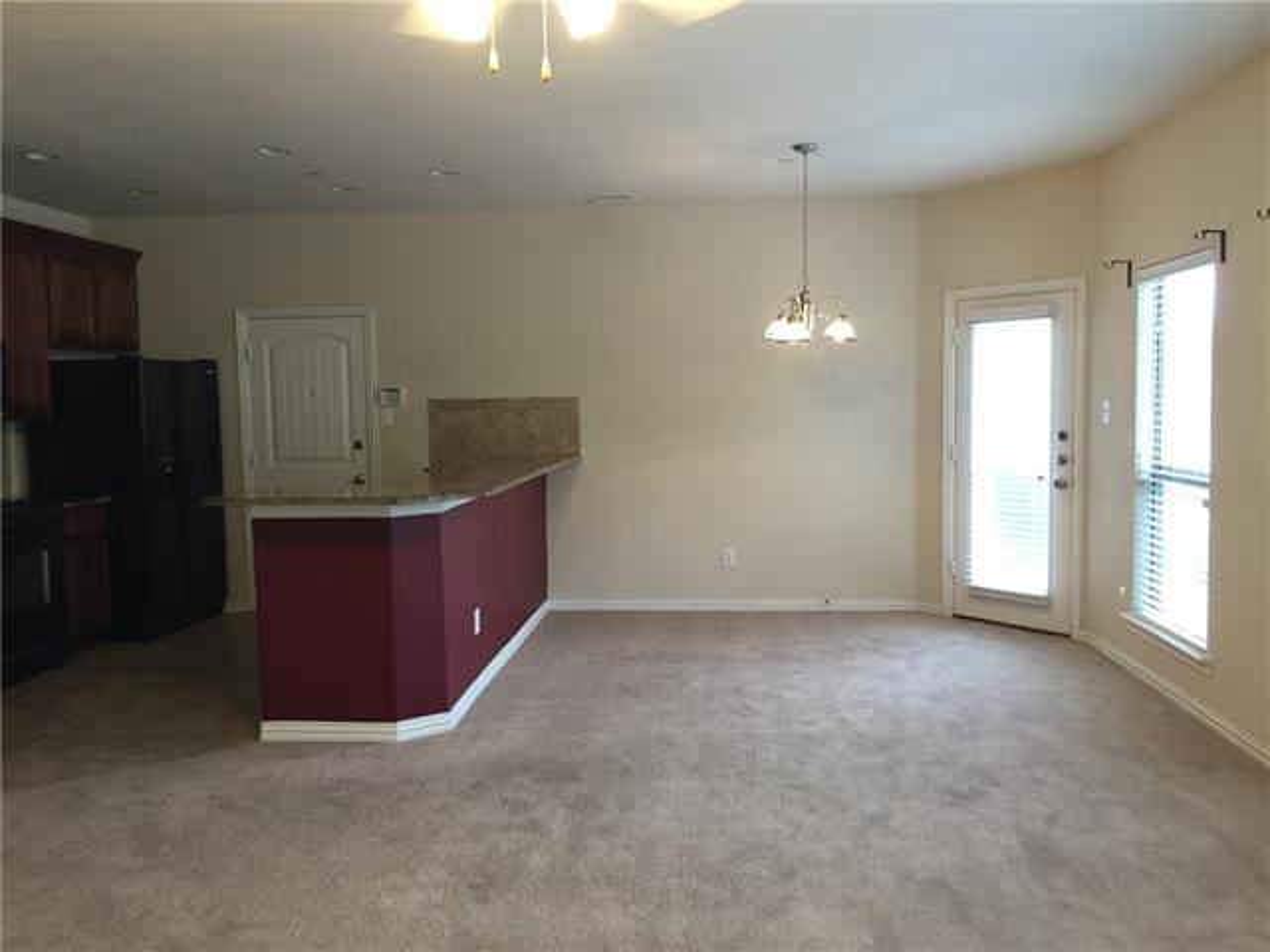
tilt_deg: -3.1
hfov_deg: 61.7
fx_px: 1064
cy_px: 476
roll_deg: -0.6
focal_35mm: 29
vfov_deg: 48.2
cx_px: 635
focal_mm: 4.15
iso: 80
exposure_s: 1/17
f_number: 2.2
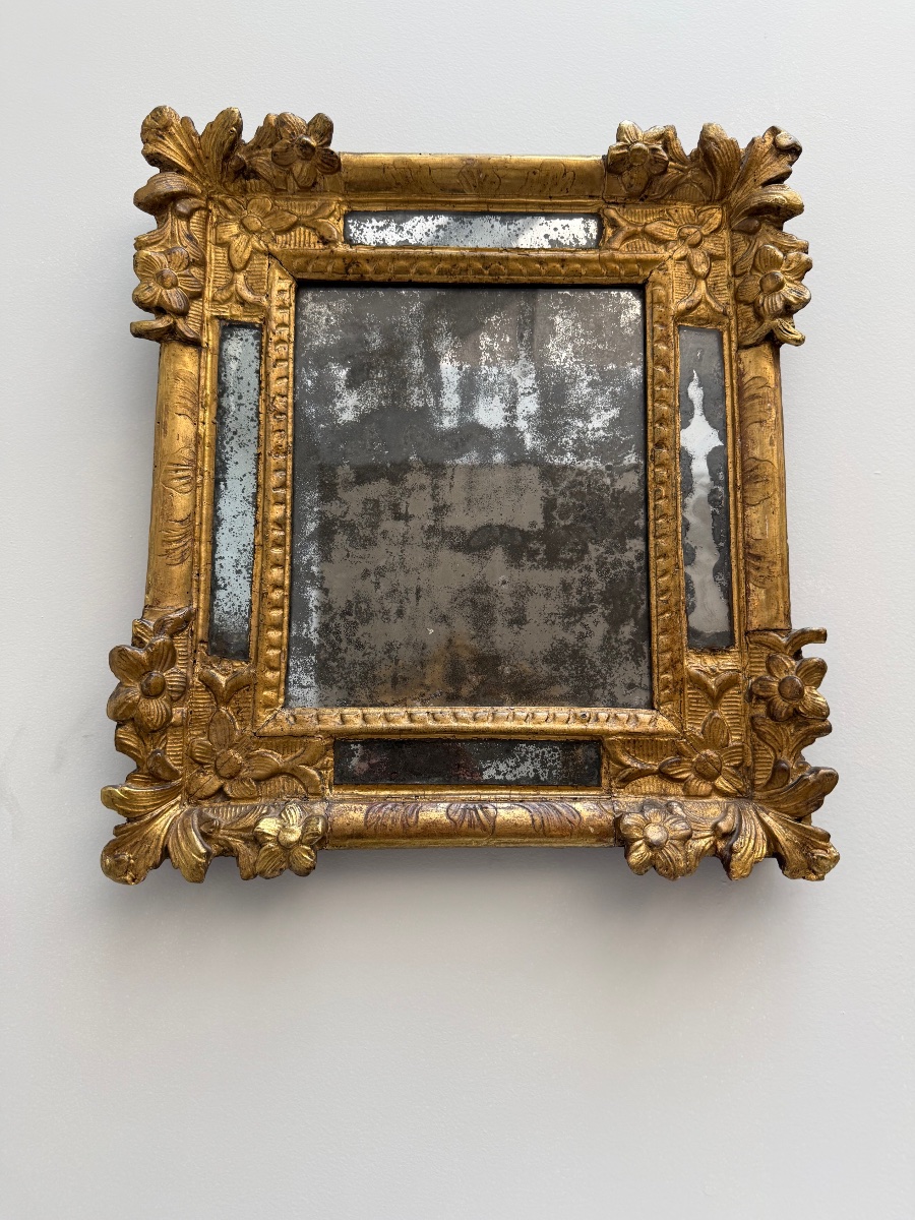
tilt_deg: +8.9
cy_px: 610
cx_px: 458
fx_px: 846
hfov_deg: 56.8
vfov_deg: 71.6
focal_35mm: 24
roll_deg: +0.7
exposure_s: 1/100
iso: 125
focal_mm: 6.76
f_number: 1.78
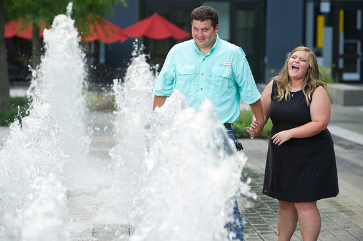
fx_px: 1562
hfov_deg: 13.3
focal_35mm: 155
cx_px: 182
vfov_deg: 8.8
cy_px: 120
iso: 320
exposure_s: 1/200
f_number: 4
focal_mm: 155
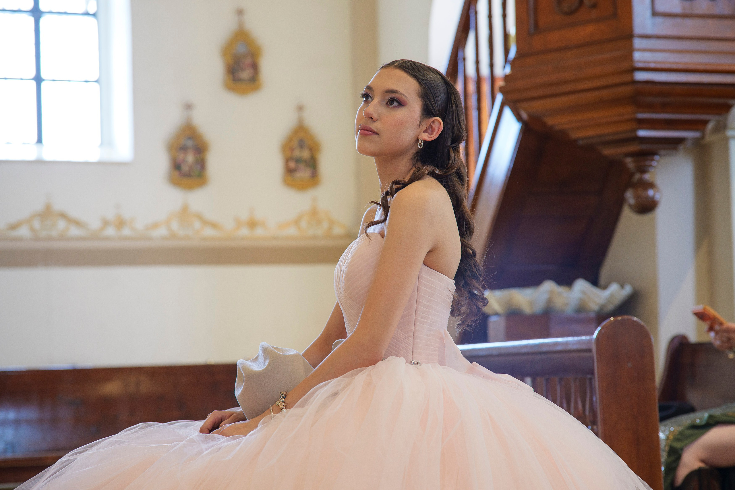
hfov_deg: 27.0
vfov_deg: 18.2
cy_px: 245
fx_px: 1531
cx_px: 368
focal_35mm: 75
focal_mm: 75
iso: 800
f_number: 3.5
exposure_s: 1/60
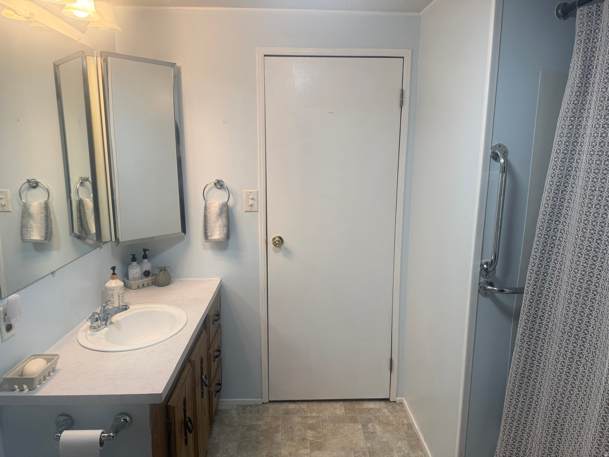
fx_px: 422
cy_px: 228
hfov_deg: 71.6
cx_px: 304
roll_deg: -0.1
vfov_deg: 56.8
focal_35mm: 24
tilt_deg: -10.6
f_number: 1.78
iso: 125
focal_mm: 6.76
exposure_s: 1/120
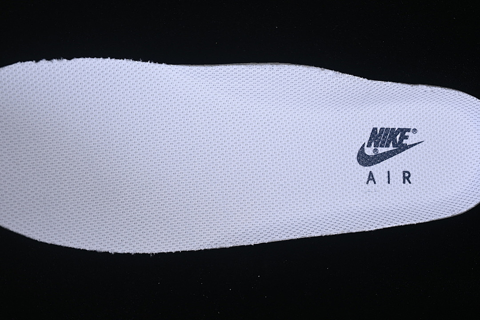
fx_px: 1000
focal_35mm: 75
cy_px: 160
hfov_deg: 27.0
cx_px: 240
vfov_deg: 18.2
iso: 160
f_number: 7.1
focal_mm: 50
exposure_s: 1/80
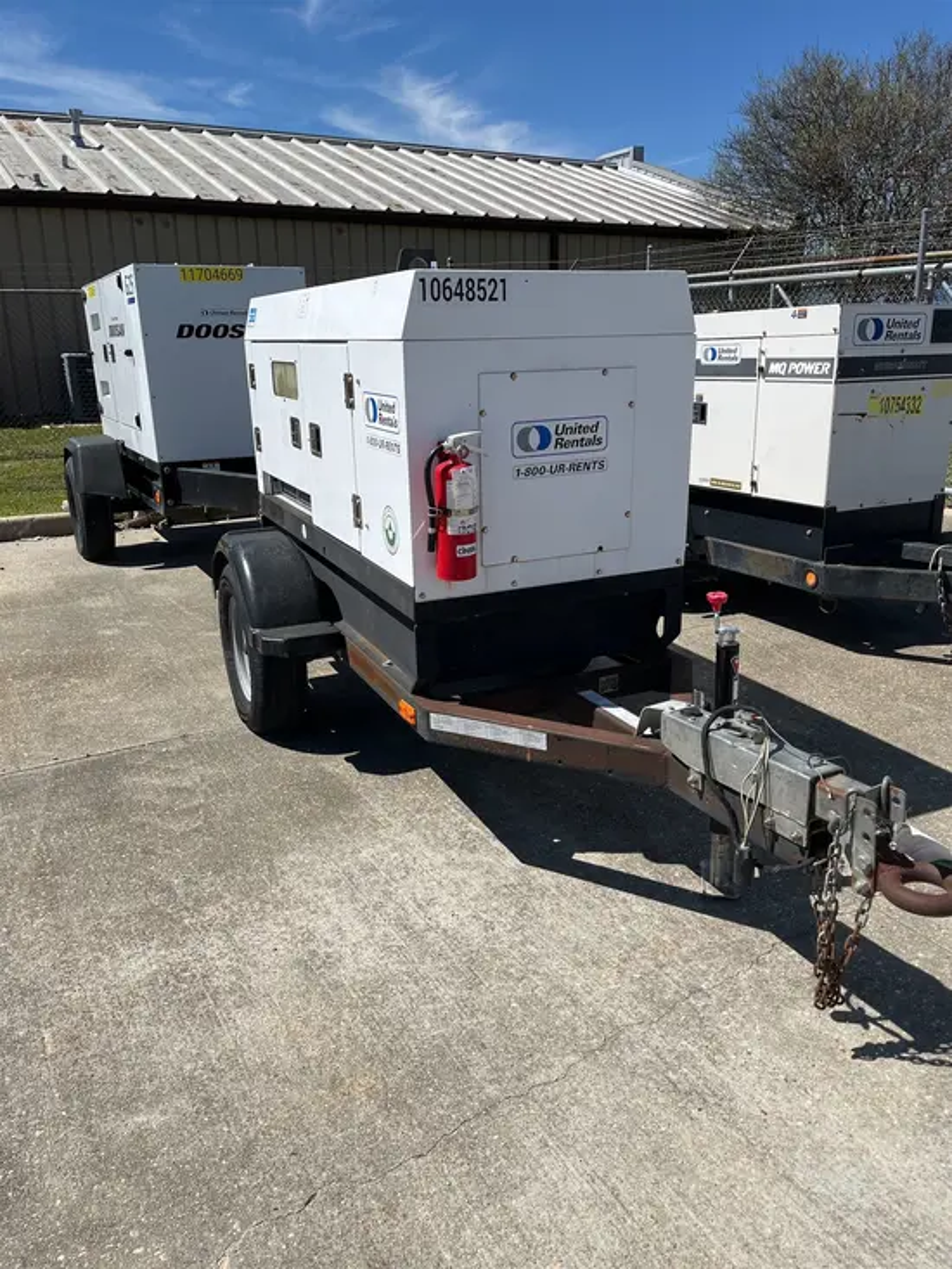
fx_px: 953
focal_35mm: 26
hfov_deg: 53.1
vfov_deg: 67.3
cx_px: 476
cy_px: 634
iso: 50
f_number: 1.6
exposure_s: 1/5848
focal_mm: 5.1
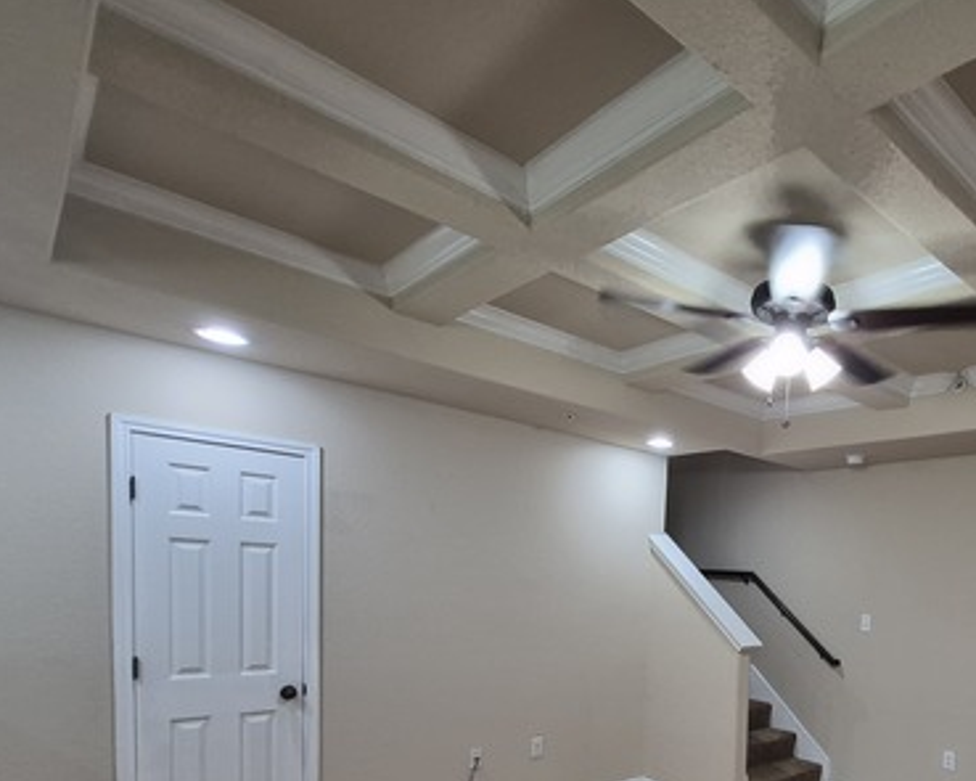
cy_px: 617
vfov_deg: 58.6
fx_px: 635
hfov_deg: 69.4
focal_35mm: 22
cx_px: 749
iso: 250
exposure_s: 1/60
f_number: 2.2
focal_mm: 1.74
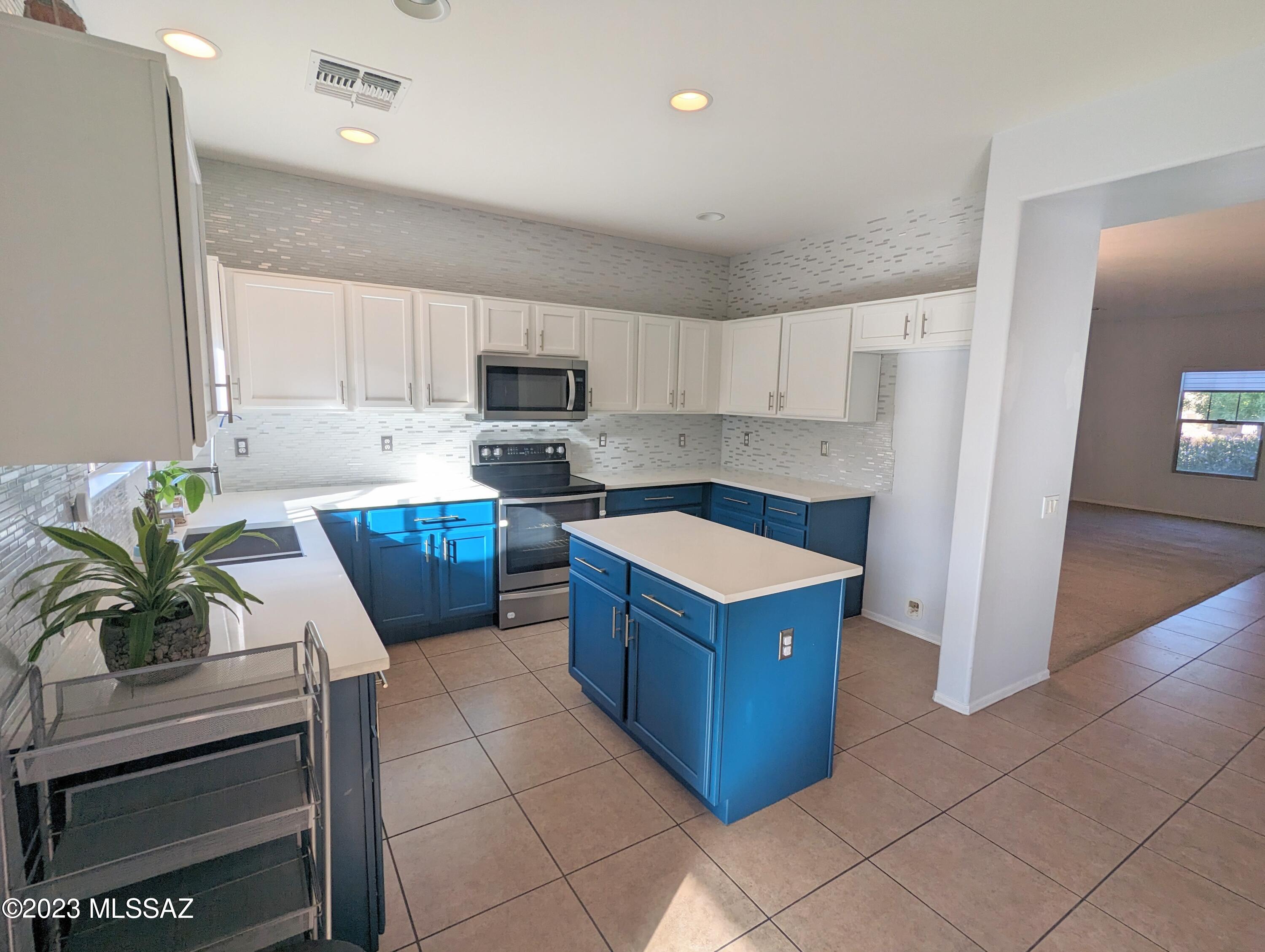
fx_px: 585
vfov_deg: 78.2
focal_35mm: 16
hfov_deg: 94.4
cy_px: 476
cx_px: 632
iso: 55
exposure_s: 1/150
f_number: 2.2
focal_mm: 2.35
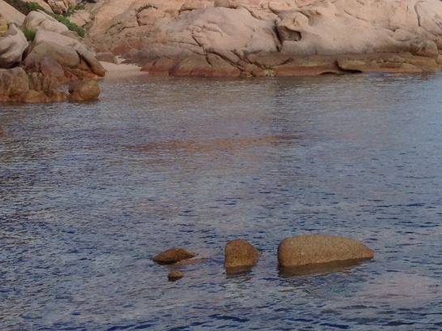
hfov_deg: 17.7
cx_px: 591
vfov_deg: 14.1
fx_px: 1315
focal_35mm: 103
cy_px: -19
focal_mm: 4.28
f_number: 2.4
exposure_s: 1/1022
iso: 50
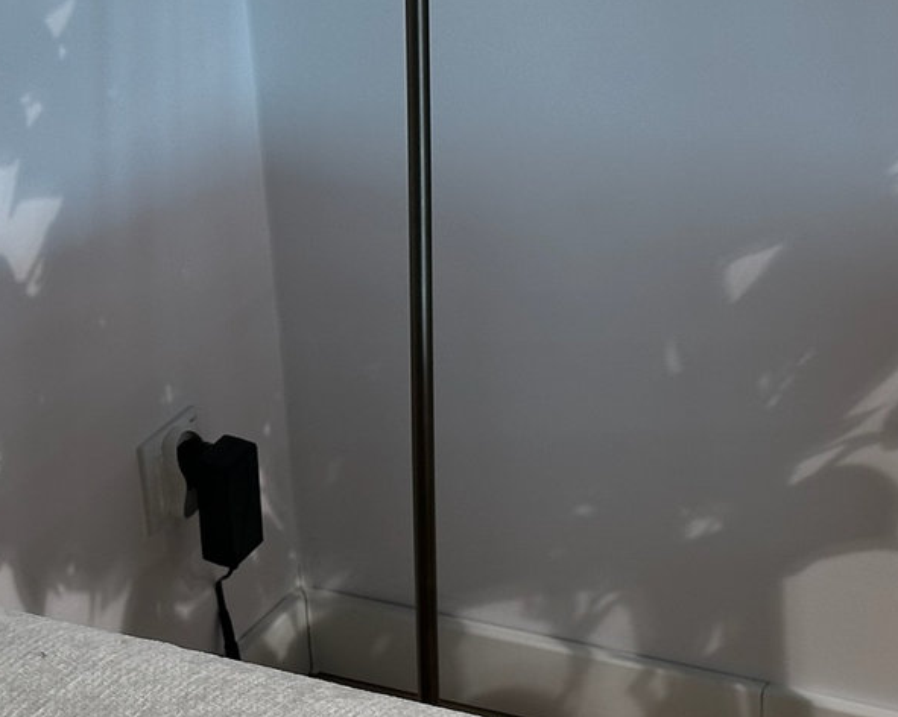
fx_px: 3161
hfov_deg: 16.2
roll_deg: +3.9
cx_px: 427
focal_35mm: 119
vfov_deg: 12.7
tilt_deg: -34.8
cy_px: 798
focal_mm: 6.86
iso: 50
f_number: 1.78
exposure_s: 1/50
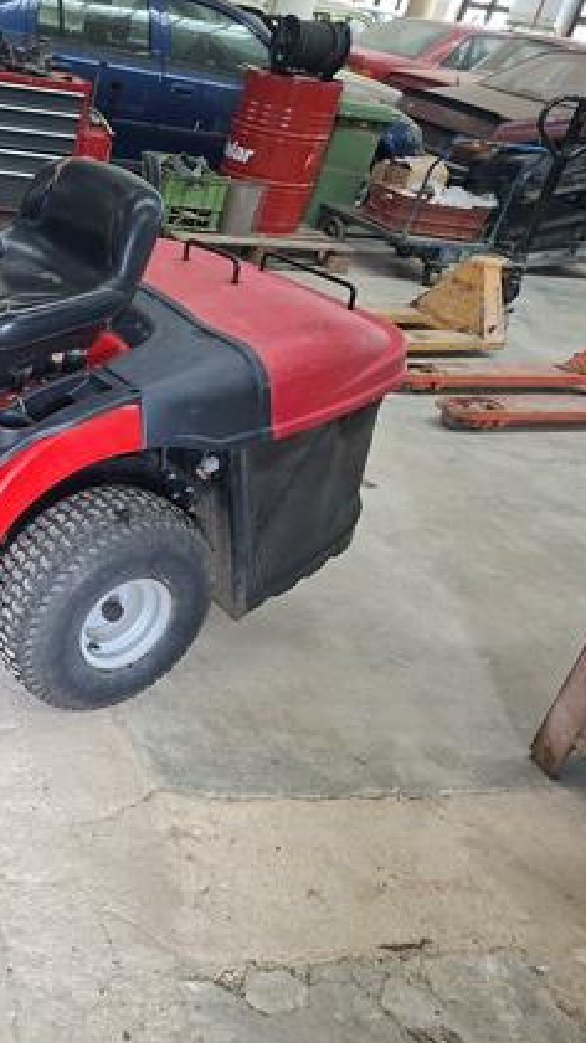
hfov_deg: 30.6
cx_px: -74
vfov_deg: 58.0
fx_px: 940
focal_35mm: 34
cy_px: 524
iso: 400
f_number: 1.8
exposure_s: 1/33
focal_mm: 5.54
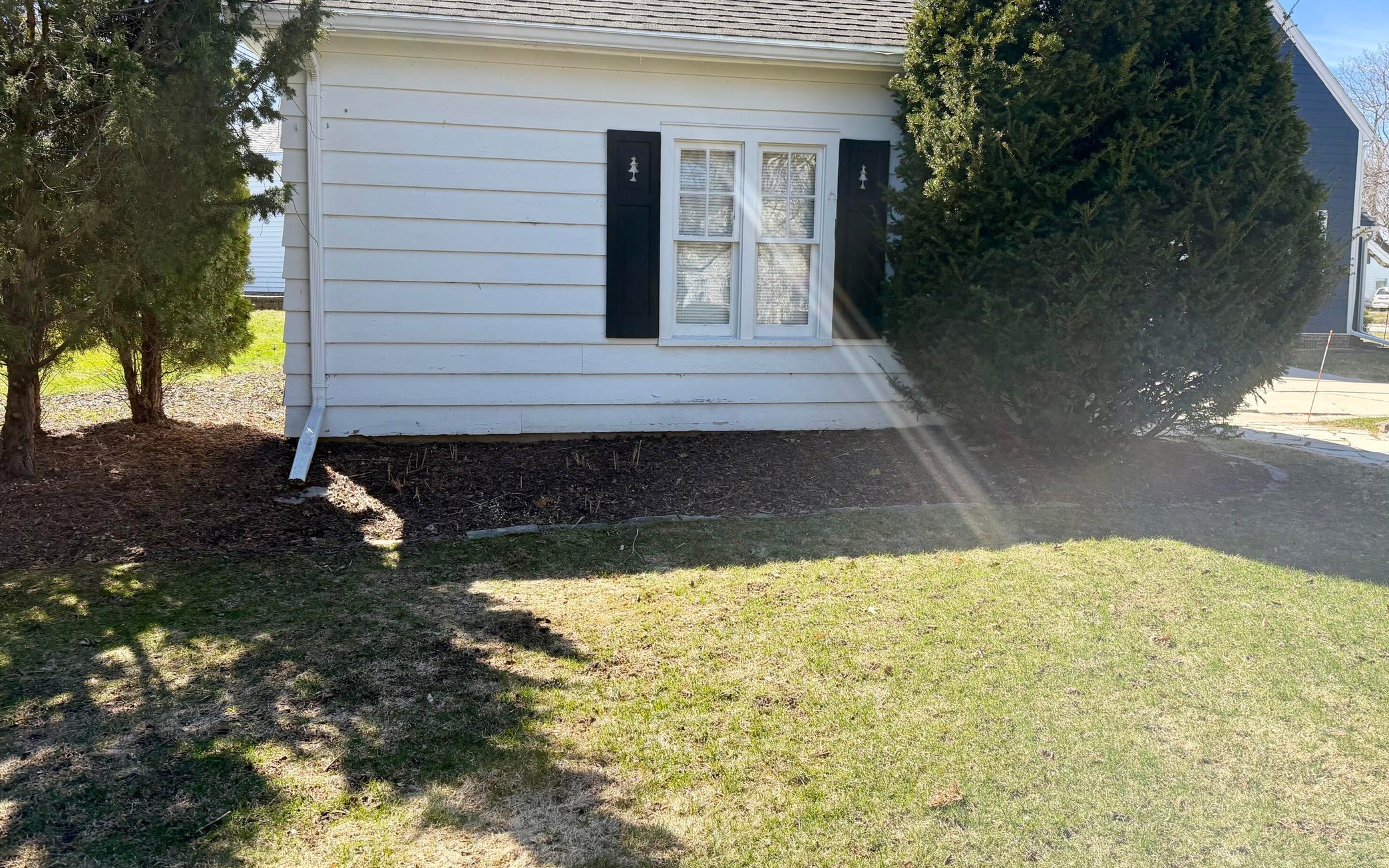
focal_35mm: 26
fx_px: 984
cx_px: 689
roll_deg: -0.9
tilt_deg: -3.8
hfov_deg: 70.4
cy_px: 363
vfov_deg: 47.4
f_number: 1.78
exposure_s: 1/2232
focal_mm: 6.76
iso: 100
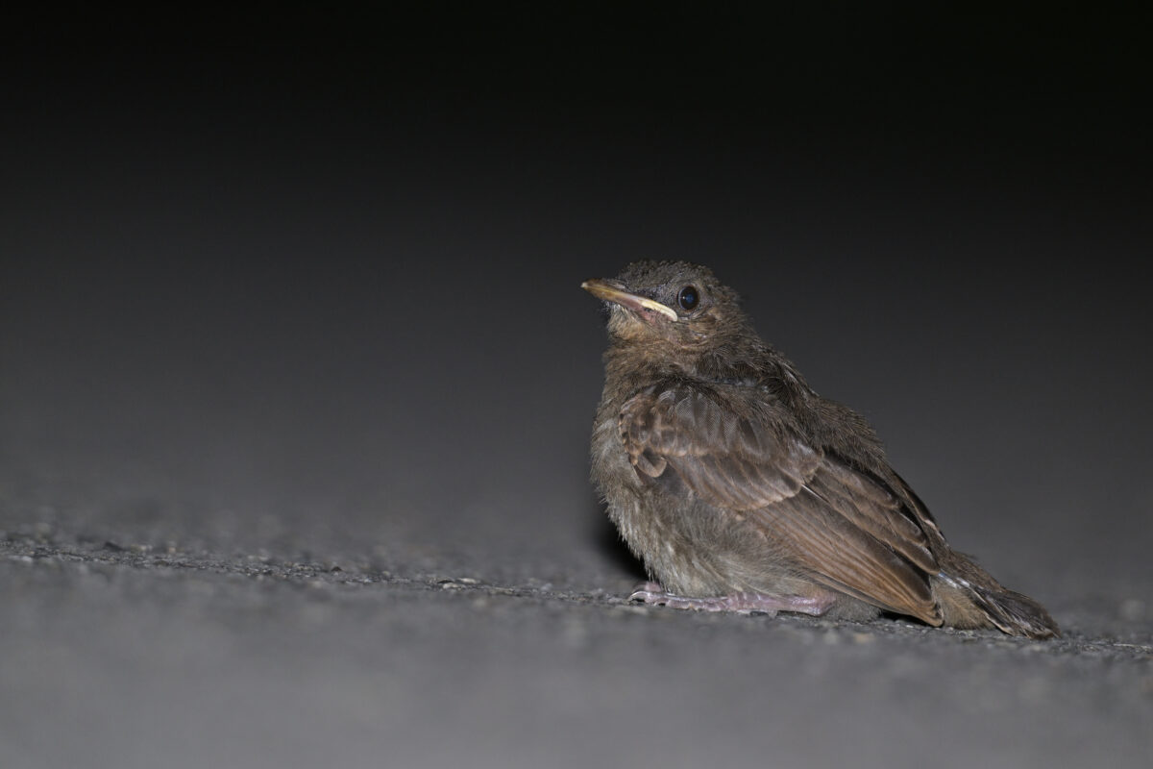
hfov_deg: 4.2
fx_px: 15692
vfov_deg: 2.8
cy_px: 384
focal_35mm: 490
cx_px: 576
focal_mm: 490
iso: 2000
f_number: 6.3
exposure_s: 1/320
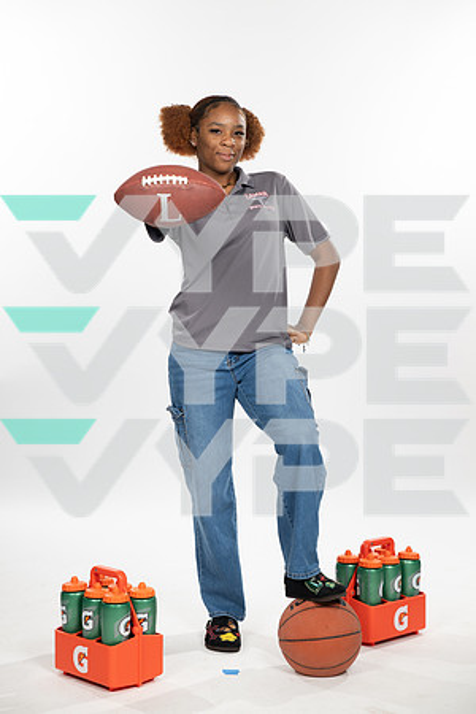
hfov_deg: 19.5
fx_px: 1388
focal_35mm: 70
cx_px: 238
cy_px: 357
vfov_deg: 28.8
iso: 200
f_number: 5.6
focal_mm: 70
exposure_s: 1/250
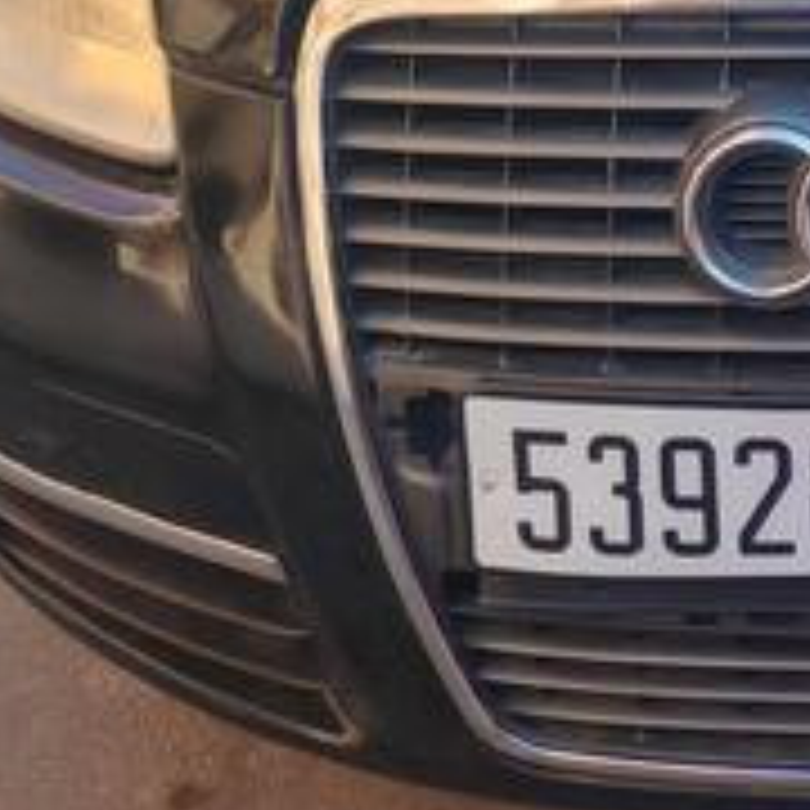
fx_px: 2038
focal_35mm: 77
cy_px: -236
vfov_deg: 20.6
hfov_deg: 20.0
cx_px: 1138
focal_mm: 5.25
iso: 100
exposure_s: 1/360
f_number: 1.75
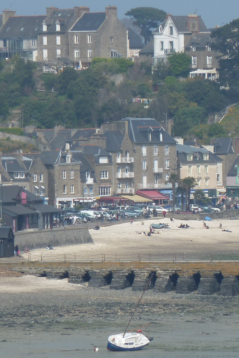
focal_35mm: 554
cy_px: 179
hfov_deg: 2.5
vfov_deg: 3.7
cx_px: 176
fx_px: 5515
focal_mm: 49.2
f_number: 5.6
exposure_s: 1/500
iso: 80
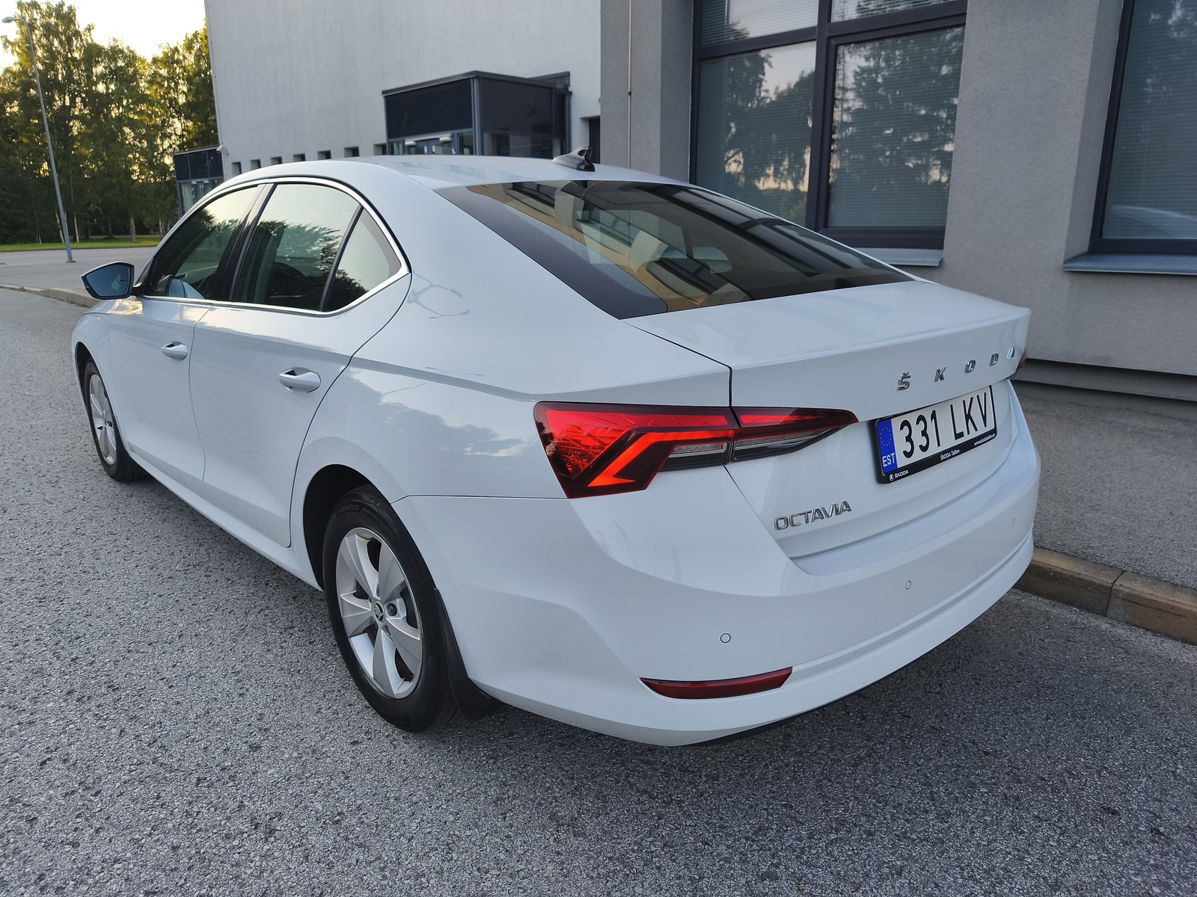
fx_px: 795
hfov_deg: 73.9
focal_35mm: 23
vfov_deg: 58.9
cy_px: 448
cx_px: 598
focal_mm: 6.18
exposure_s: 1/227
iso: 50
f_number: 1.65
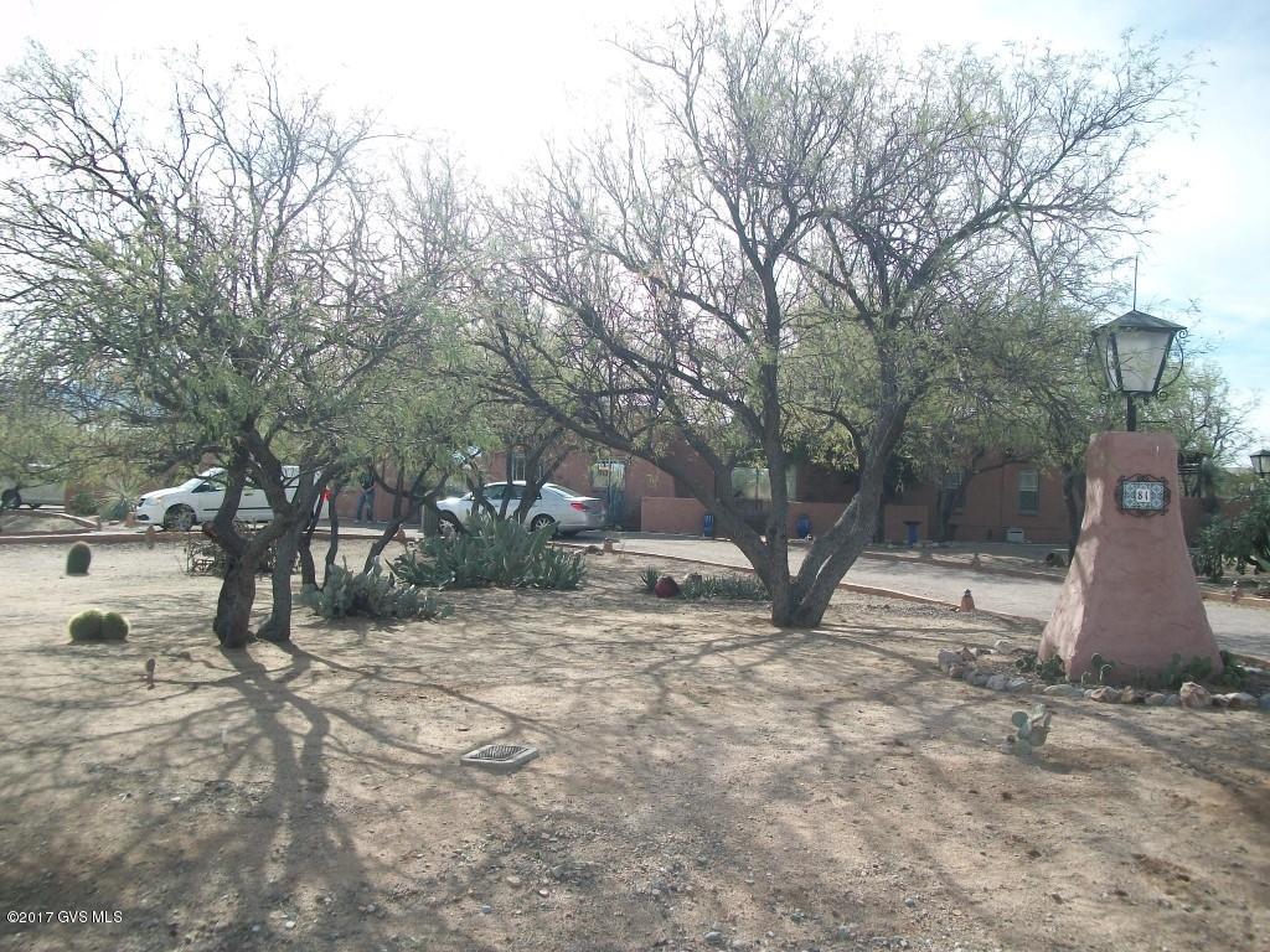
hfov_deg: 56.8
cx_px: 635
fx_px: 1174
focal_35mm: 32
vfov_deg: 44.2
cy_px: 476
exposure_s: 1/800
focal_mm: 5.7
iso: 80
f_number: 2.9
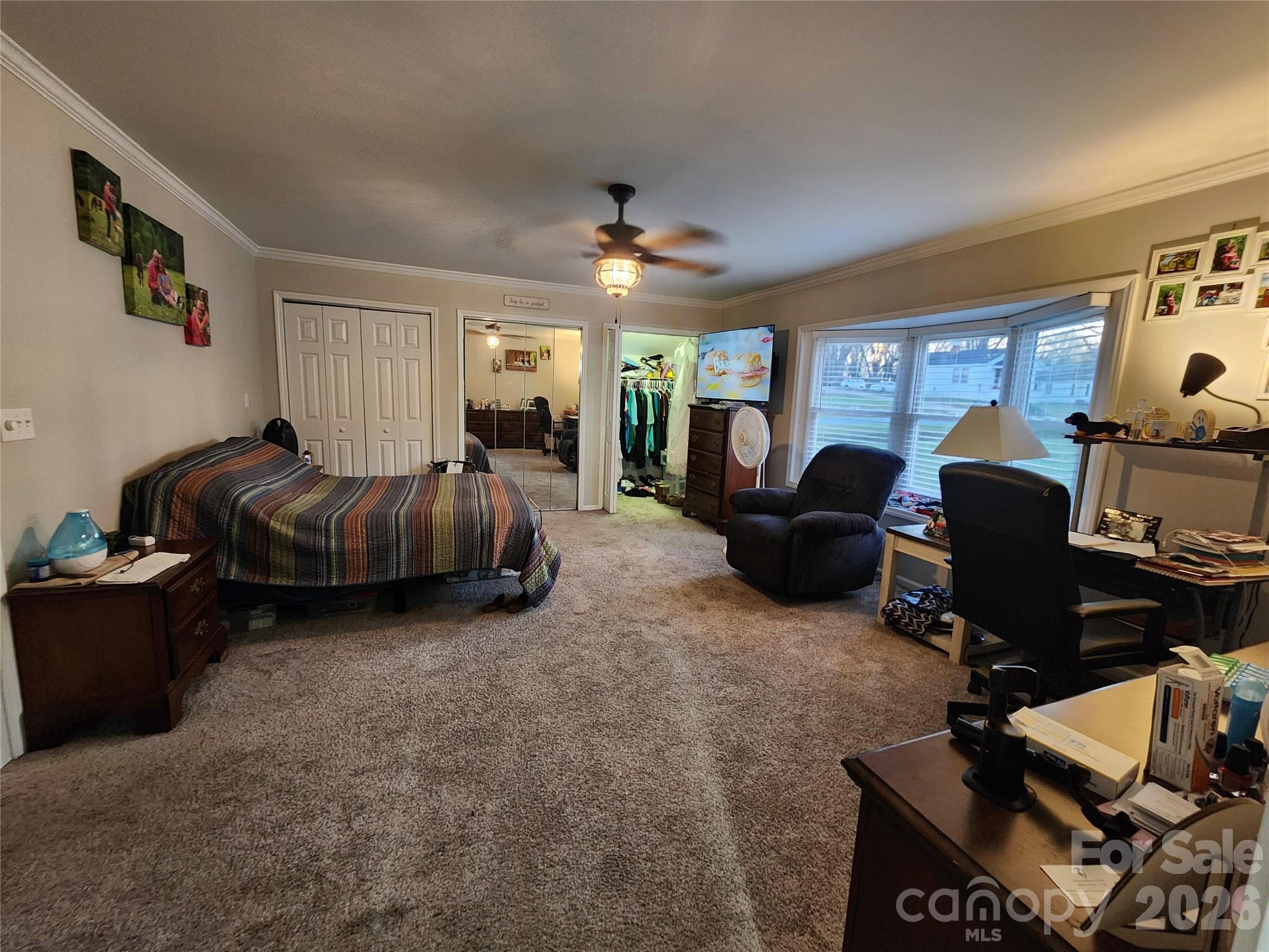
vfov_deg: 89.9
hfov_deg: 106.2
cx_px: 634
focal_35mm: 13
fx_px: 477
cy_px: 476
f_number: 2.2
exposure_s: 1/30
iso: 400
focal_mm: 2.2
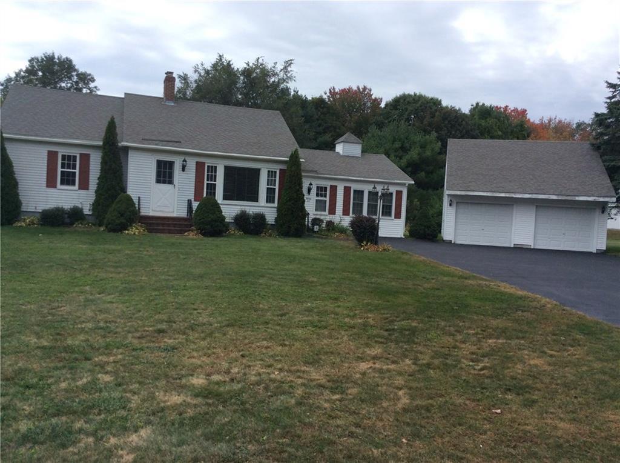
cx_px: 310
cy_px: 232
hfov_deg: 56.9
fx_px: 572
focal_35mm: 32
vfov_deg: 44.0
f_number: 2.4
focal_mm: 3.3
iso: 32
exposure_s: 1/506
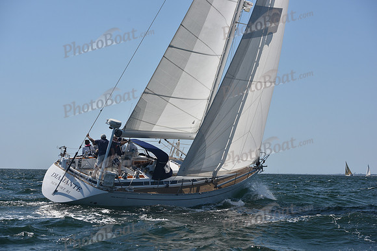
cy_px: 126
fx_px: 733
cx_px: 188
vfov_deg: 19.5
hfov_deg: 28.8
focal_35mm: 70
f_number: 6.3
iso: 250
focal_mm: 70
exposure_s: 1/1000
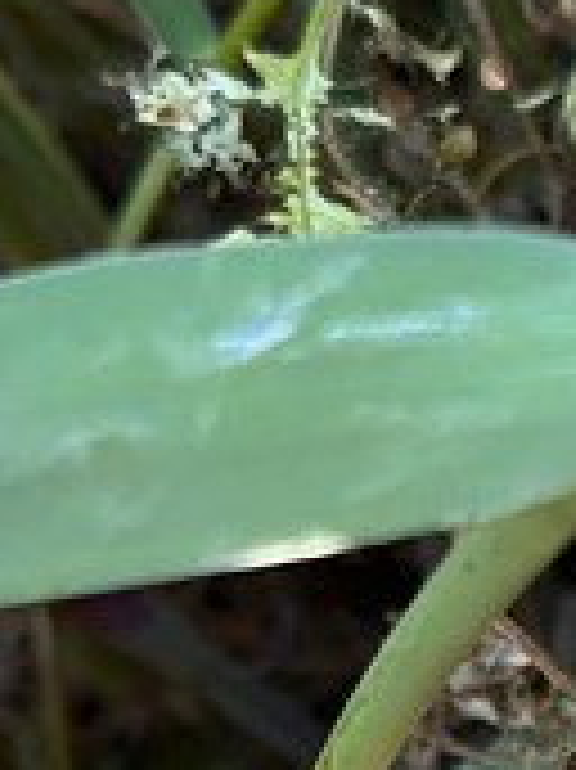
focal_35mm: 163
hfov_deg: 9.0
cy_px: 1252
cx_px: 583
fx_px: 3621
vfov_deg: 11.5
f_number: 1.78
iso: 160
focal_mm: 6.86
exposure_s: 1/60
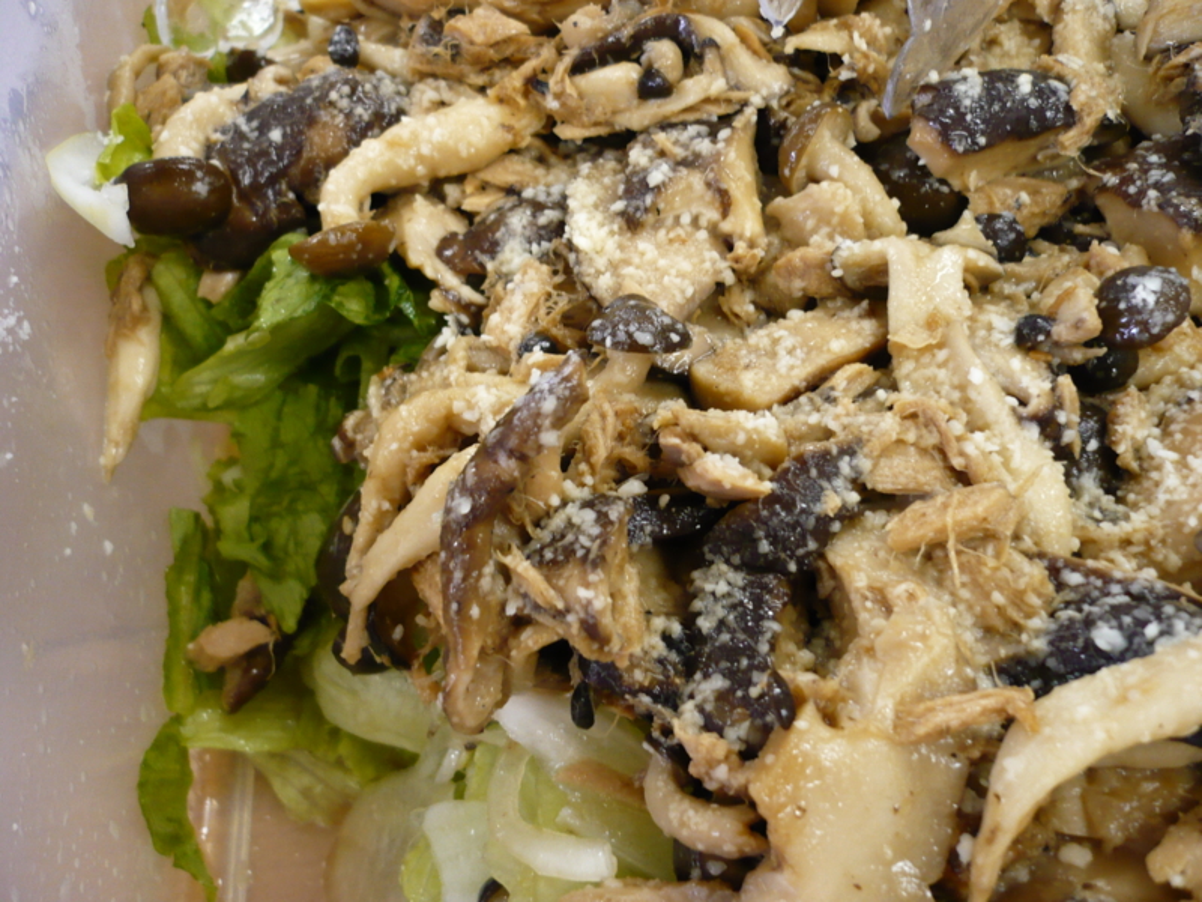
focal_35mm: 35
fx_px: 1215
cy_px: 451
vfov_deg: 40.7
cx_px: 601
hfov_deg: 52.6
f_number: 2.8
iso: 200
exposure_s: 1/20
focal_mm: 5.8
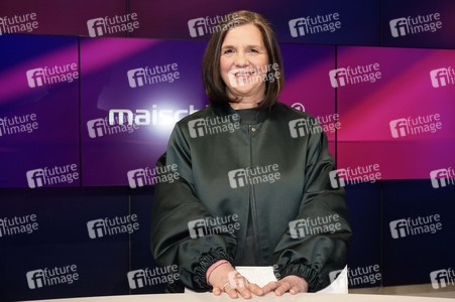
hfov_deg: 60.3
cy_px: 151
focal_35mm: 31
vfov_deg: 42.3
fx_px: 392
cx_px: 228
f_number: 5
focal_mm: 31
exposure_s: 1/125
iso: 2000
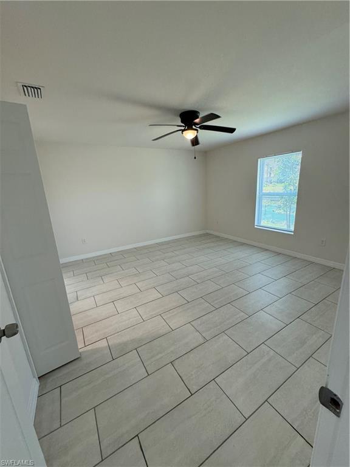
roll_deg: +2.5
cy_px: 234
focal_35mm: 14
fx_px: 189
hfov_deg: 85.7
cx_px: 175
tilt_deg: -12.0
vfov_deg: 102.1
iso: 250
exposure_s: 1/120
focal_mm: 2.22
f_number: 2.2
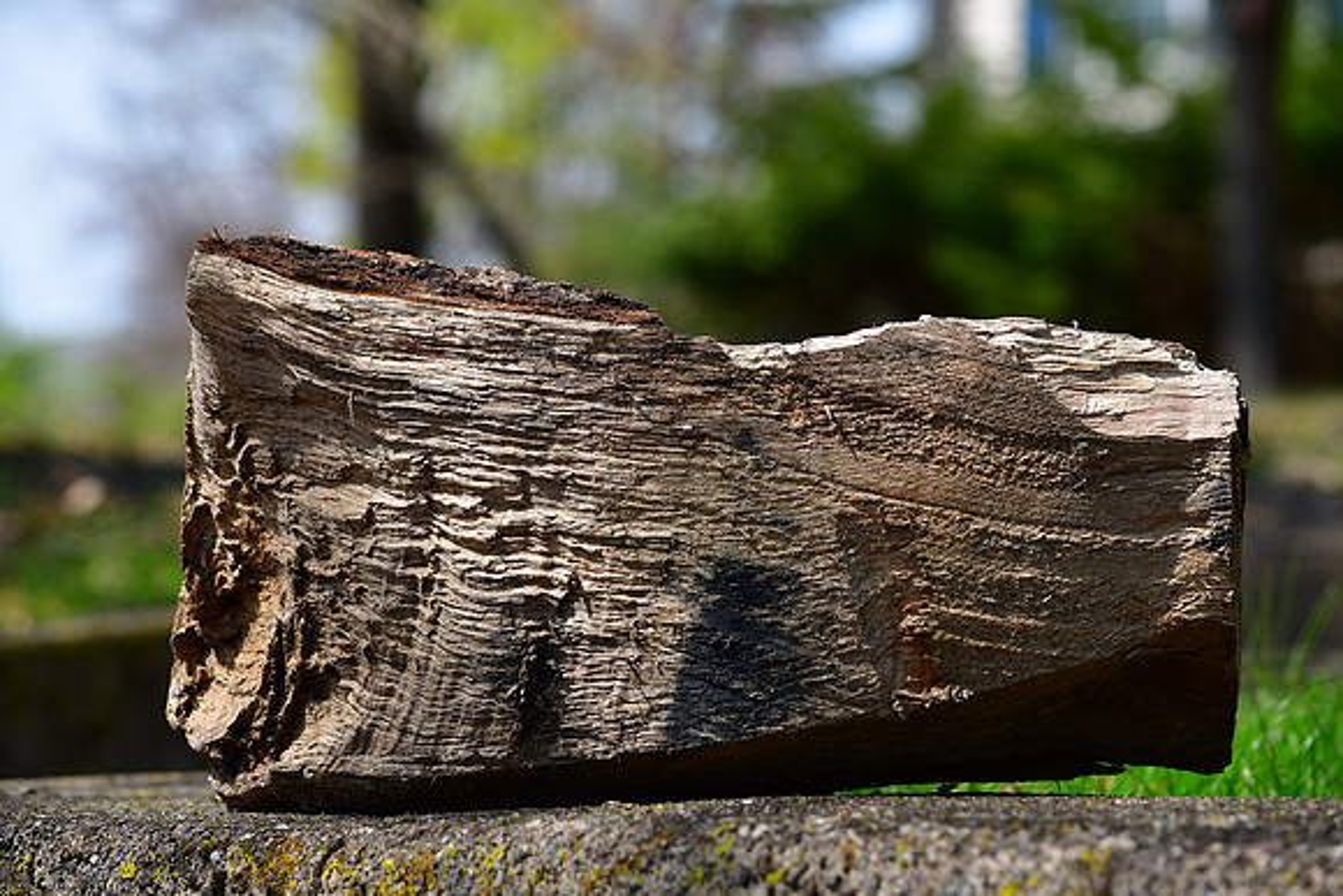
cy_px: 448
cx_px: 672
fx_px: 4813
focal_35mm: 129
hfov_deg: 15.9
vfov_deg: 10.6
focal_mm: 86
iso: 200
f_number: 6.3
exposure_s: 1/500
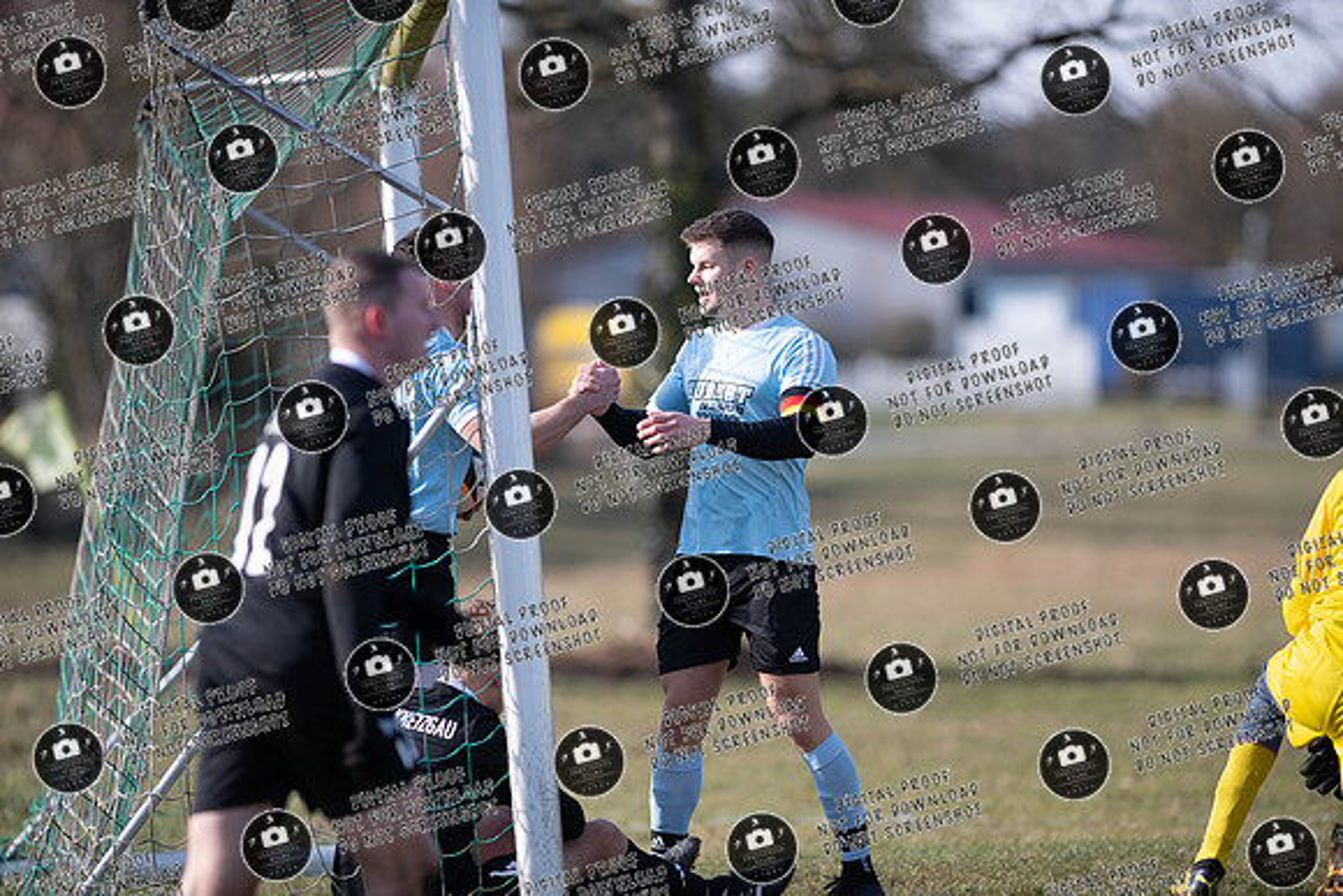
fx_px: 11194
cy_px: 448
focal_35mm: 300
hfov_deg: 6.9
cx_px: 672
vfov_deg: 4.6
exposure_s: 1/1600
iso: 180
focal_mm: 300
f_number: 3.2
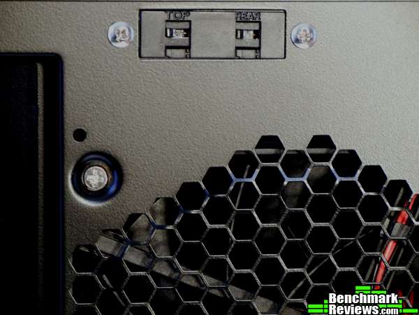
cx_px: 210
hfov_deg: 11.4
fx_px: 2106
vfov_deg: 8.5
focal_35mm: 174
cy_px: 158
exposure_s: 1/9.3
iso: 400
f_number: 4.6
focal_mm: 31.4
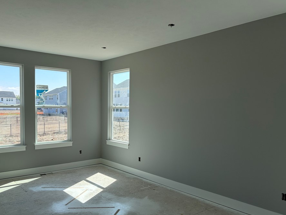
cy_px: 119
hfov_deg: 59.7
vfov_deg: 46.8
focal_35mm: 30
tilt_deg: -2.9
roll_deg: -0.6
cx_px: 124
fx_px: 248
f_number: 1.6
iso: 64
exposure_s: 1/1517
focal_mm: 5.96
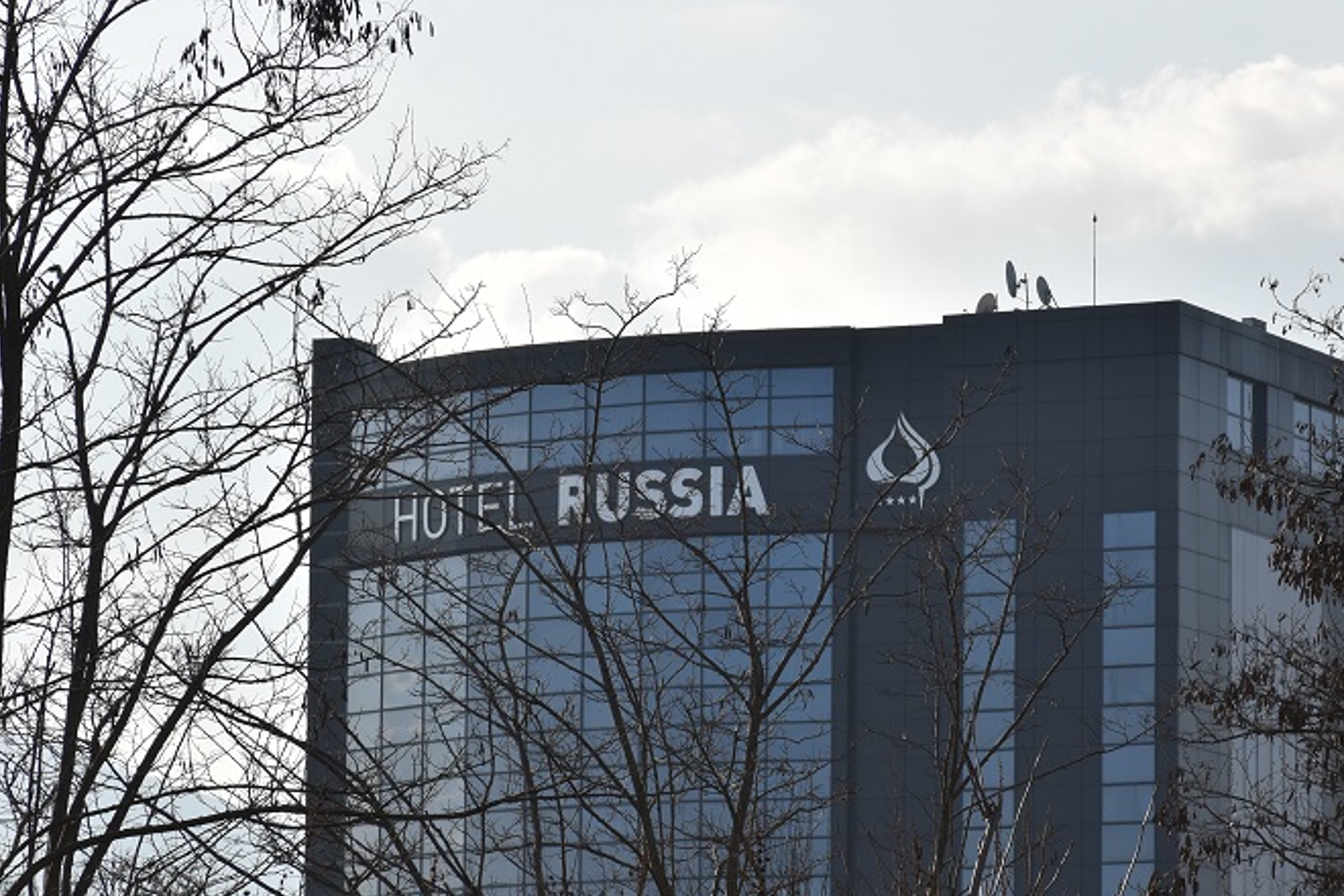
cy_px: 536
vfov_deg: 6.4
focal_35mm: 215
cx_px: 815
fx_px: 8014
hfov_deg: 9.6
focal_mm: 105
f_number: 13
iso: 100
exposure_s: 1/200
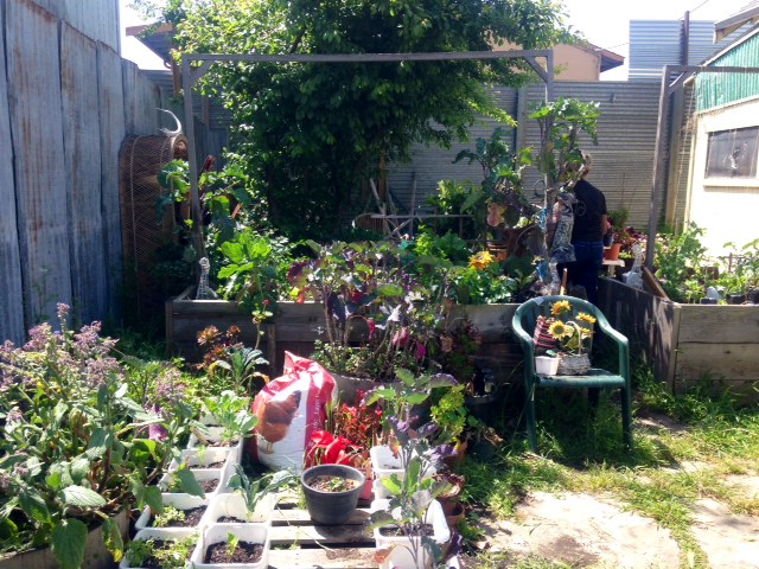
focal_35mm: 33
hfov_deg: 55.4
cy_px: 284
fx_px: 724
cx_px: 380
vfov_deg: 42.9
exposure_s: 1/420
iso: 50
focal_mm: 4.12
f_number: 2.4
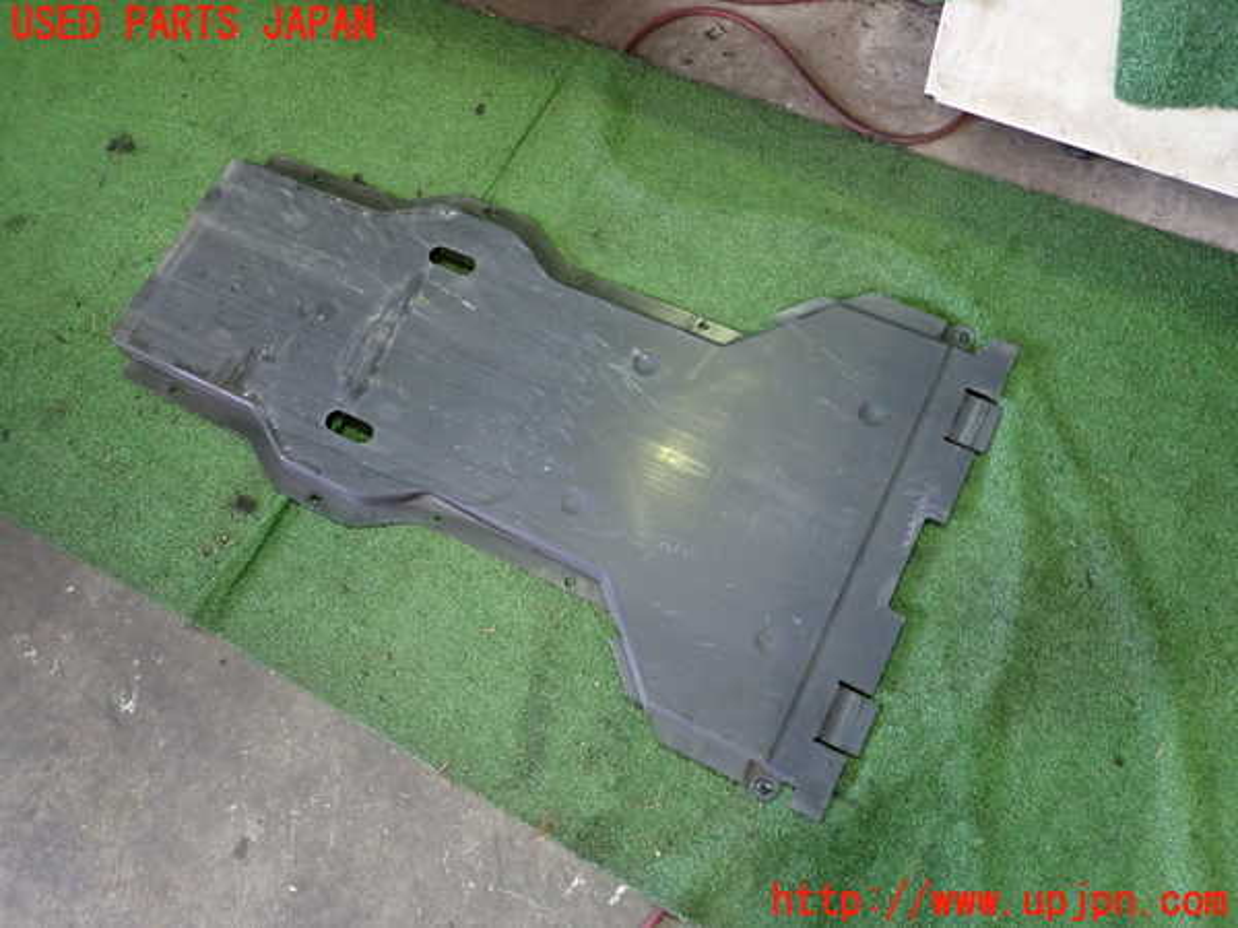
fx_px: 894
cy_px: 464
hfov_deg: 69.4
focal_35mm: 25
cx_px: 619
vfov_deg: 54.9
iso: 500
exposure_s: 1/30
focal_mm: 4.5
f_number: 2
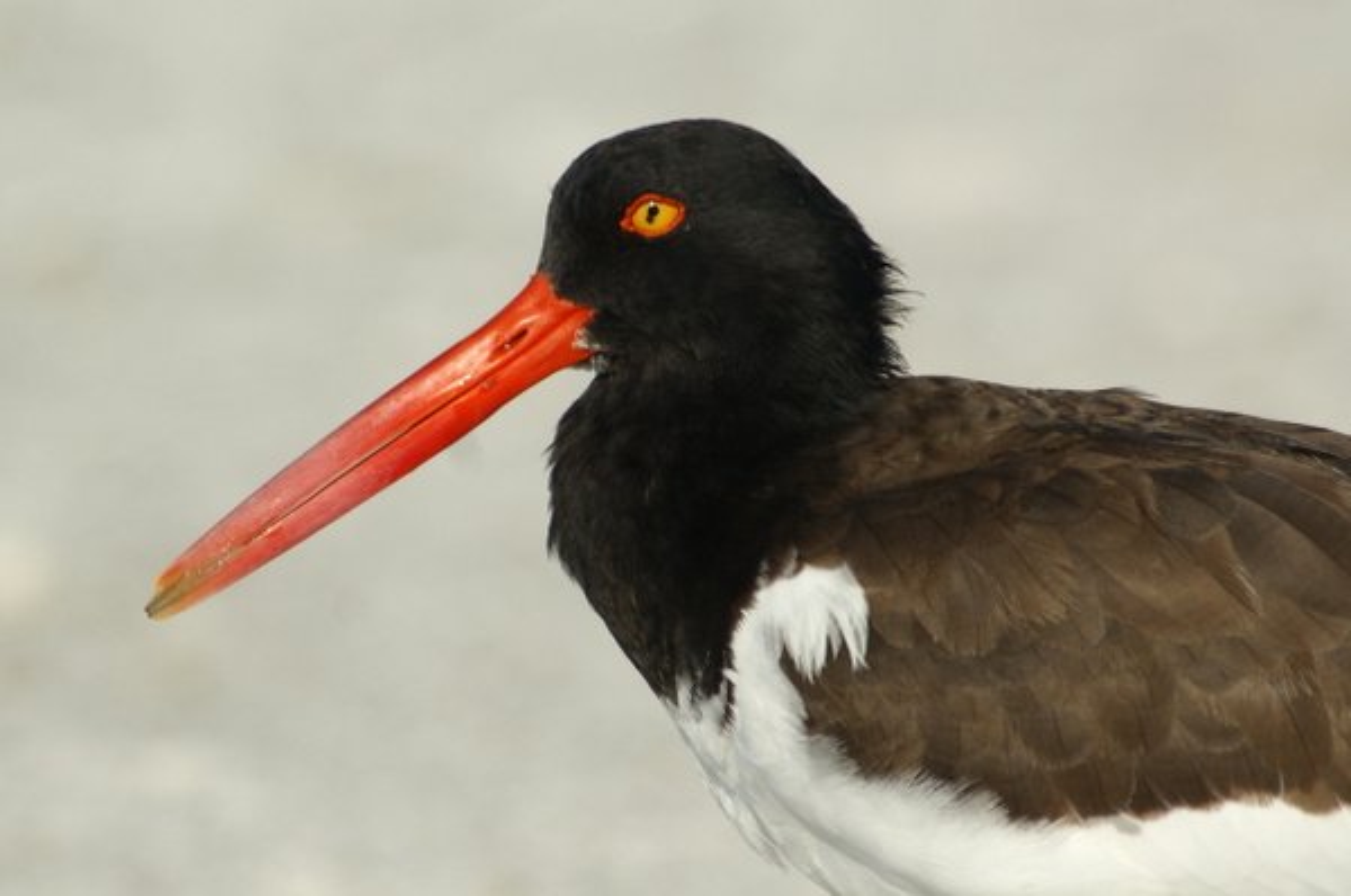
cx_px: 676
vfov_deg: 1.1
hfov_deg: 1.7
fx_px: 44961
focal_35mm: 1200
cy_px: 448
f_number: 9
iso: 125
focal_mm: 400
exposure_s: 1/500
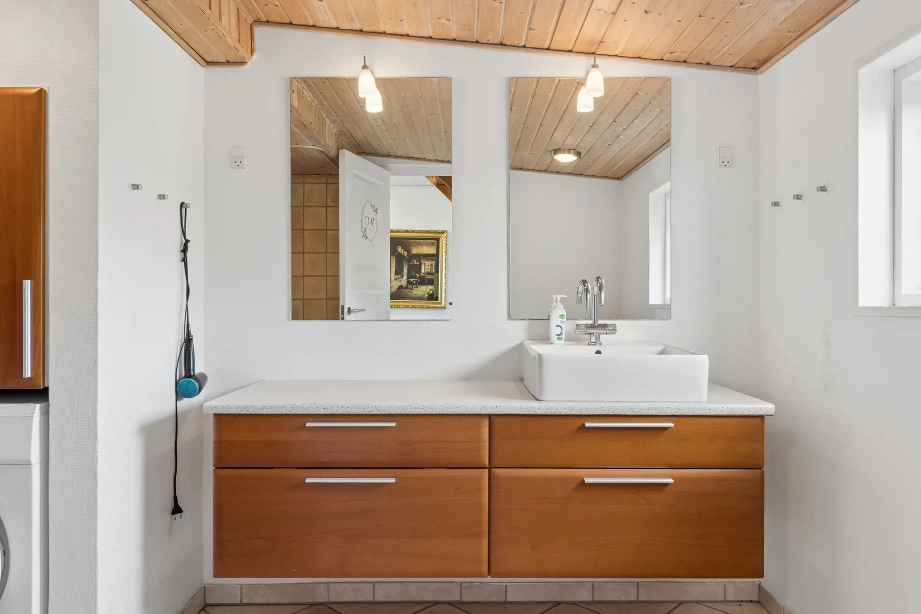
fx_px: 678
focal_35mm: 27
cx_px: 472
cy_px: 305
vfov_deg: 48.7
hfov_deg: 68.3
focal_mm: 17
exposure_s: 1/8
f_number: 8
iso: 200
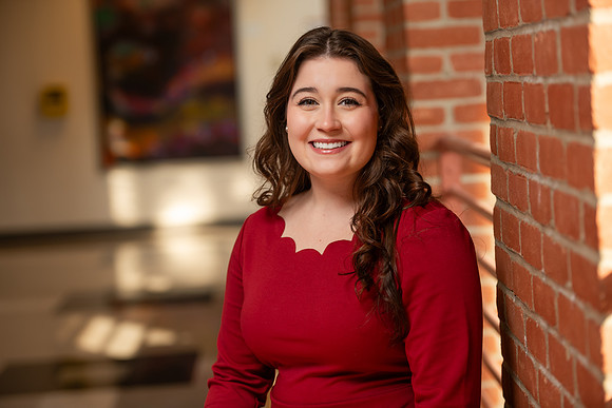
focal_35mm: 100
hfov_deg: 20.4
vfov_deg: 13.7
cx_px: 306
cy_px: 204
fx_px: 1700
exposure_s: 1/250
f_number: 3.2
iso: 250
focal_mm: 100
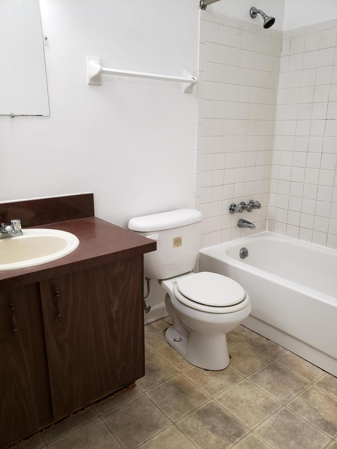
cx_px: 168
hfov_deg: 53.1
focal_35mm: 26
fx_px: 337
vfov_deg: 67.3
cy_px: 224
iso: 200
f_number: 1.5
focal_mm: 4.3
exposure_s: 1/60
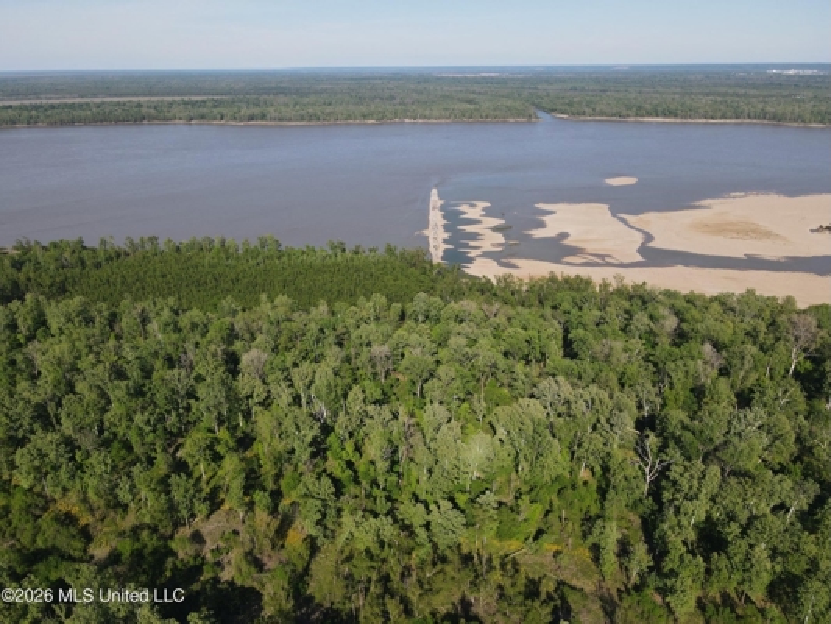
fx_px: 576
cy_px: 312
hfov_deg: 71.6
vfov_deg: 56.8
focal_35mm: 24
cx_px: 416
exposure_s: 1/725
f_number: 2.8
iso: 110
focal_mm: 4.5
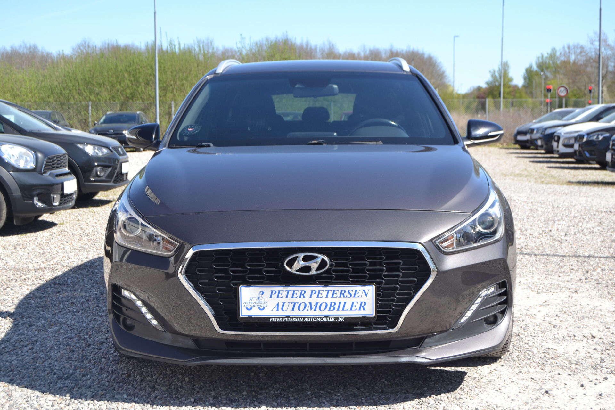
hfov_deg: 37.9
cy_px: 205
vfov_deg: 25.8
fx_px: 897
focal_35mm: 52
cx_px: 308
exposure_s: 1/200
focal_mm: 35
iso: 100
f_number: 7.1
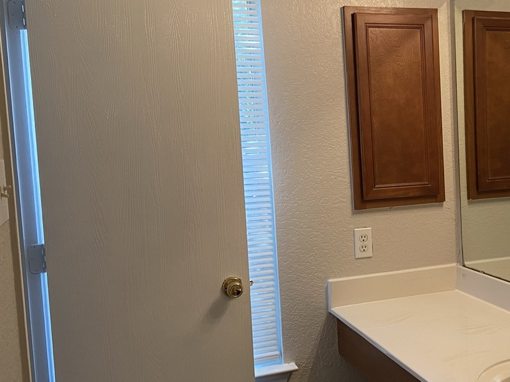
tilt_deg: -4.2
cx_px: 415
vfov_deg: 30.9
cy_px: 196
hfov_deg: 38.8
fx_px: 692
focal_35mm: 47
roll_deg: +1.9
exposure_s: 1/60
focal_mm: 4.25
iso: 80
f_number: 1.8
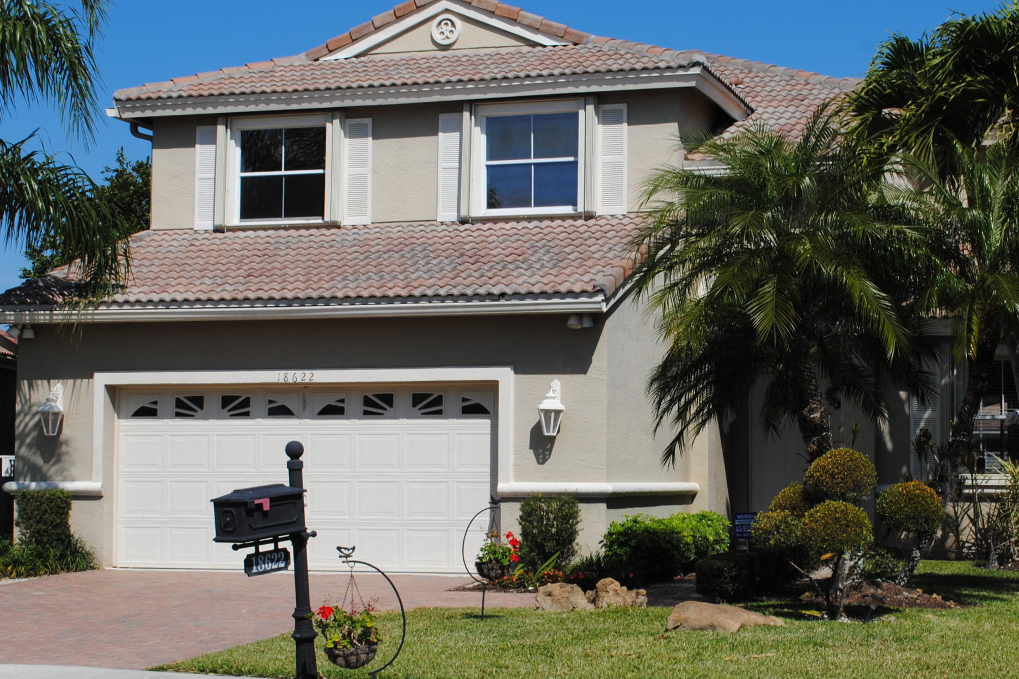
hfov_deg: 28.9
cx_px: 605
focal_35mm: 70
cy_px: 364
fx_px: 1976
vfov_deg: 19.5
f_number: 9
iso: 100
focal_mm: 29
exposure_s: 1/320
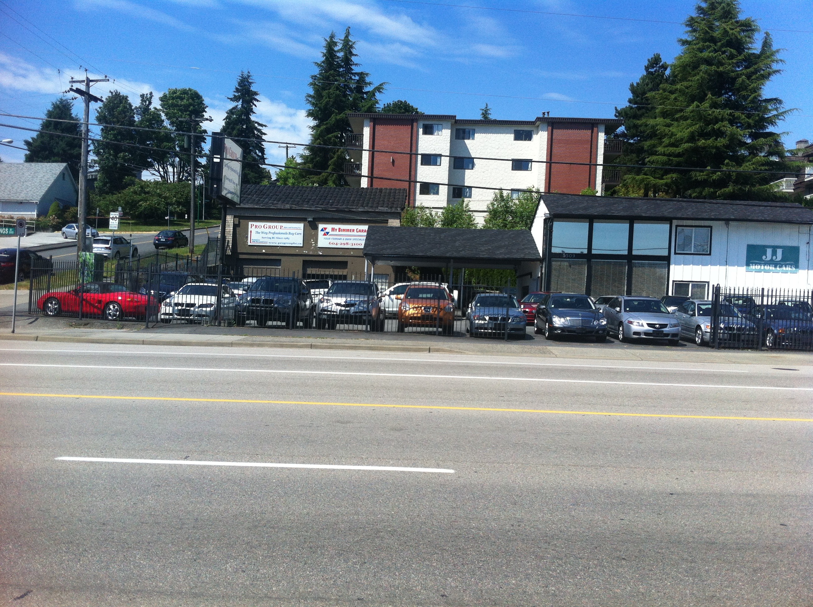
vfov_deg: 40.6
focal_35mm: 35
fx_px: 821
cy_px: 304
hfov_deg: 52.7
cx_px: 406
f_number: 2.8
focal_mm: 3.85
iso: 80
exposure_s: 1/1588
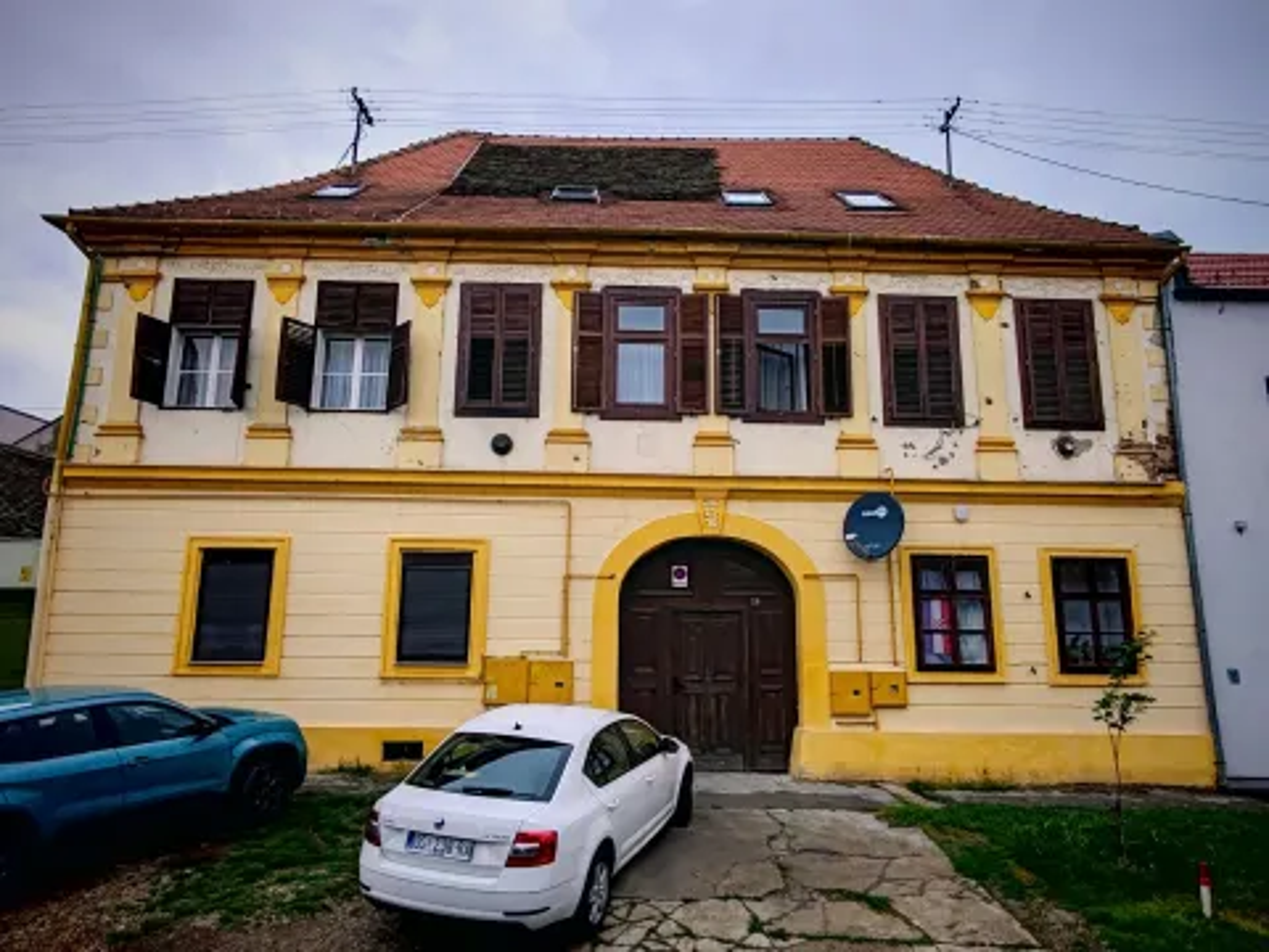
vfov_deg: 58.9
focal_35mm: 23
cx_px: 634
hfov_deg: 73.9
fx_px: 843
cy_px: 476
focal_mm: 1.96
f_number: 2.2
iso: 50
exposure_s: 1/1200
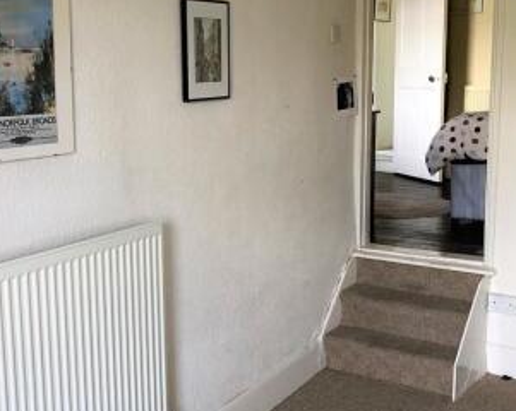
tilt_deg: -9.0
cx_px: 296
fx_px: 808
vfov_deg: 28.6
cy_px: 194
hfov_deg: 35.3
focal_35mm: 53
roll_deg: +0.3
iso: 20
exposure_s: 1/30
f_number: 1.8
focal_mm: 3.99
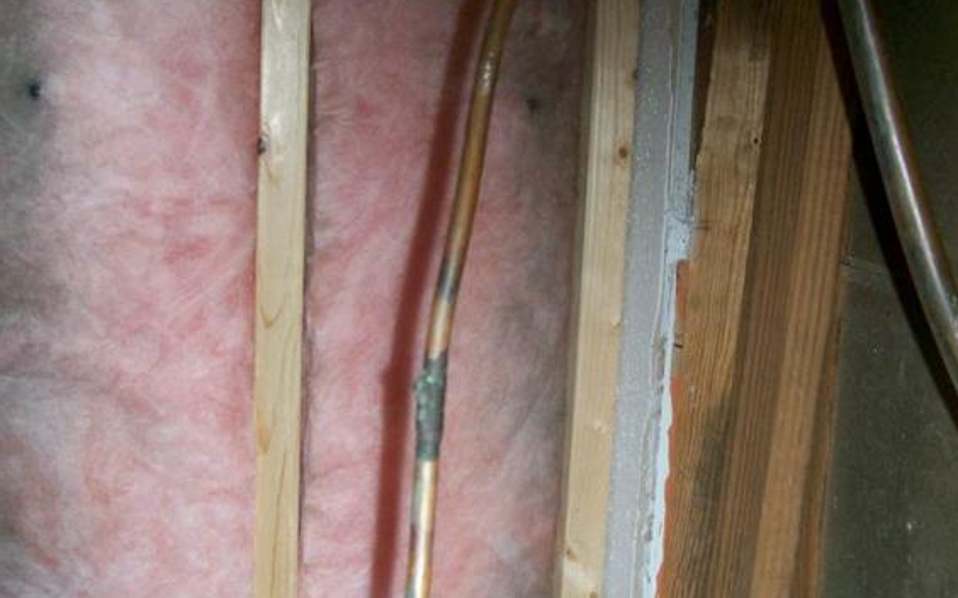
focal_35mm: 52
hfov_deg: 38.9
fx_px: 1357
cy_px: 331
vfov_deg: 24.8
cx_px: 487
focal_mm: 6
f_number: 2.7
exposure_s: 1/64
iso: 140
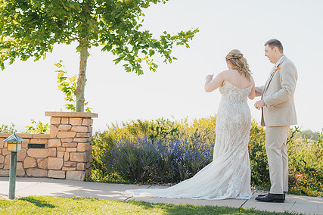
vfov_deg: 20.0
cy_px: 93
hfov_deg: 29.6
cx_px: 183
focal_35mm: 68
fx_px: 610
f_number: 1.8
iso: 125
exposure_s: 1/2000
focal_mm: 50
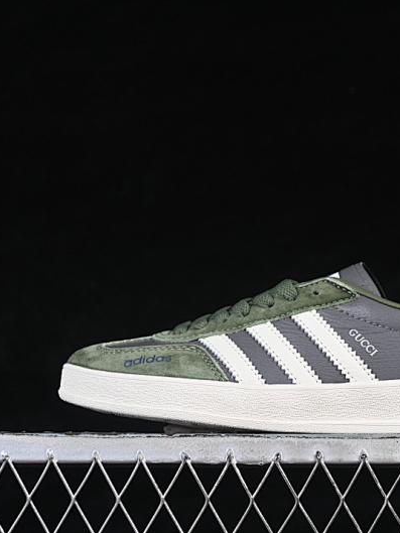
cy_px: 266
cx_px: 316
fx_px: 1679
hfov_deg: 13.5
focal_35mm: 109
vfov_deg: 18.0
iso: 160
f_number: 7.1
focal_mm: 50
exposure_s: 1/60
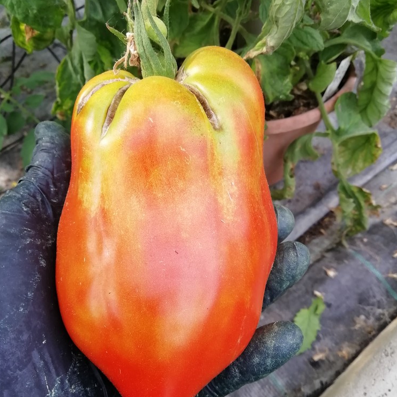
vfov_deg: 52.5
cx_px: 199
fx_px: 402
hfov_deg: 52.5
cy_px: 202
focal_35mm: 31
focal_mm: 3.21
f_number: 2.2
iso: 64
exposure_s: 1/100
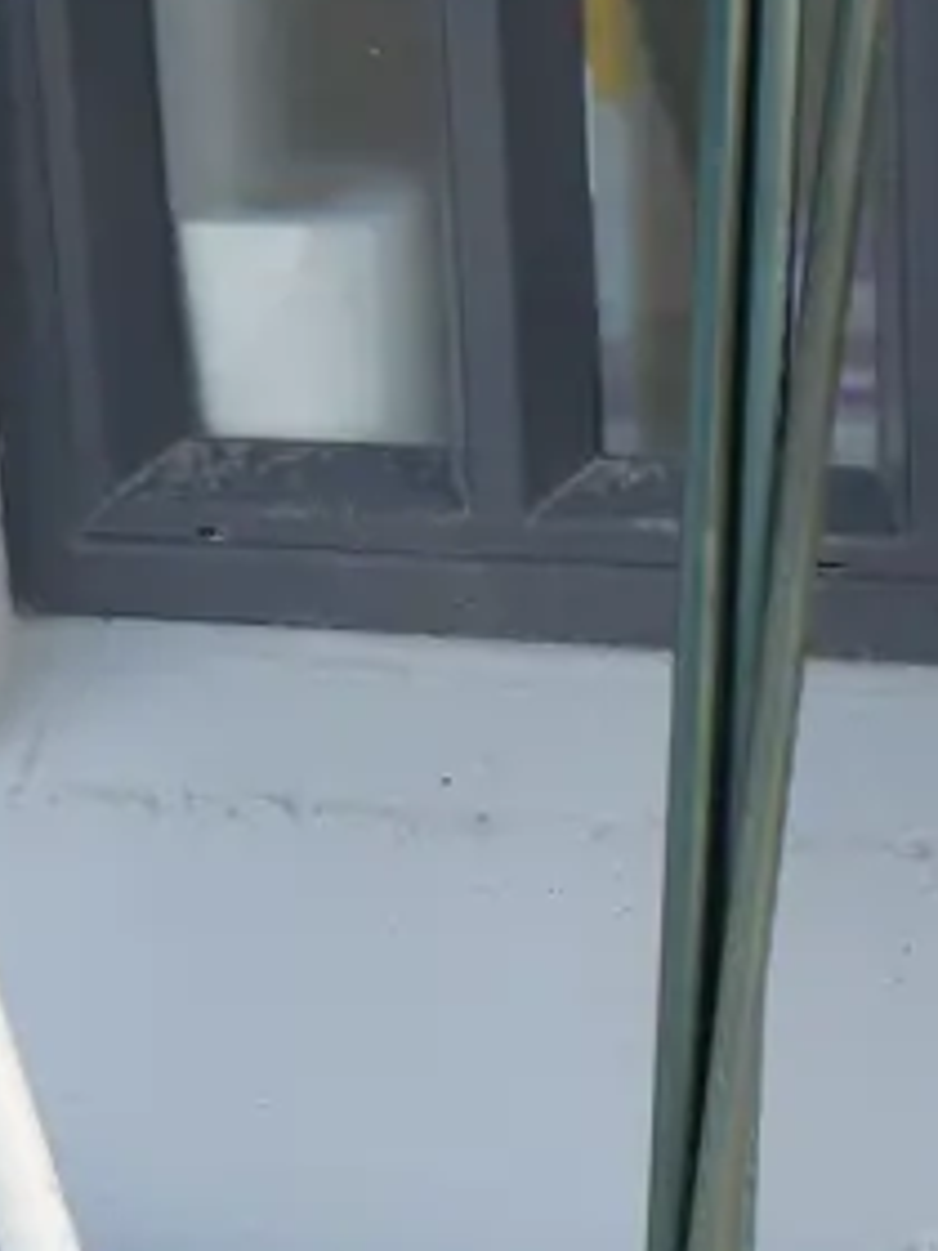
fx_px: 4227
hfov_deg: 12.4
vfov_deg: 16.0
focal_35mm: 117
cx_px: 1081
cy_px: 1577
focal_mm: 16
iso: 200
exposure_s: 1/125
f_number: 3.6
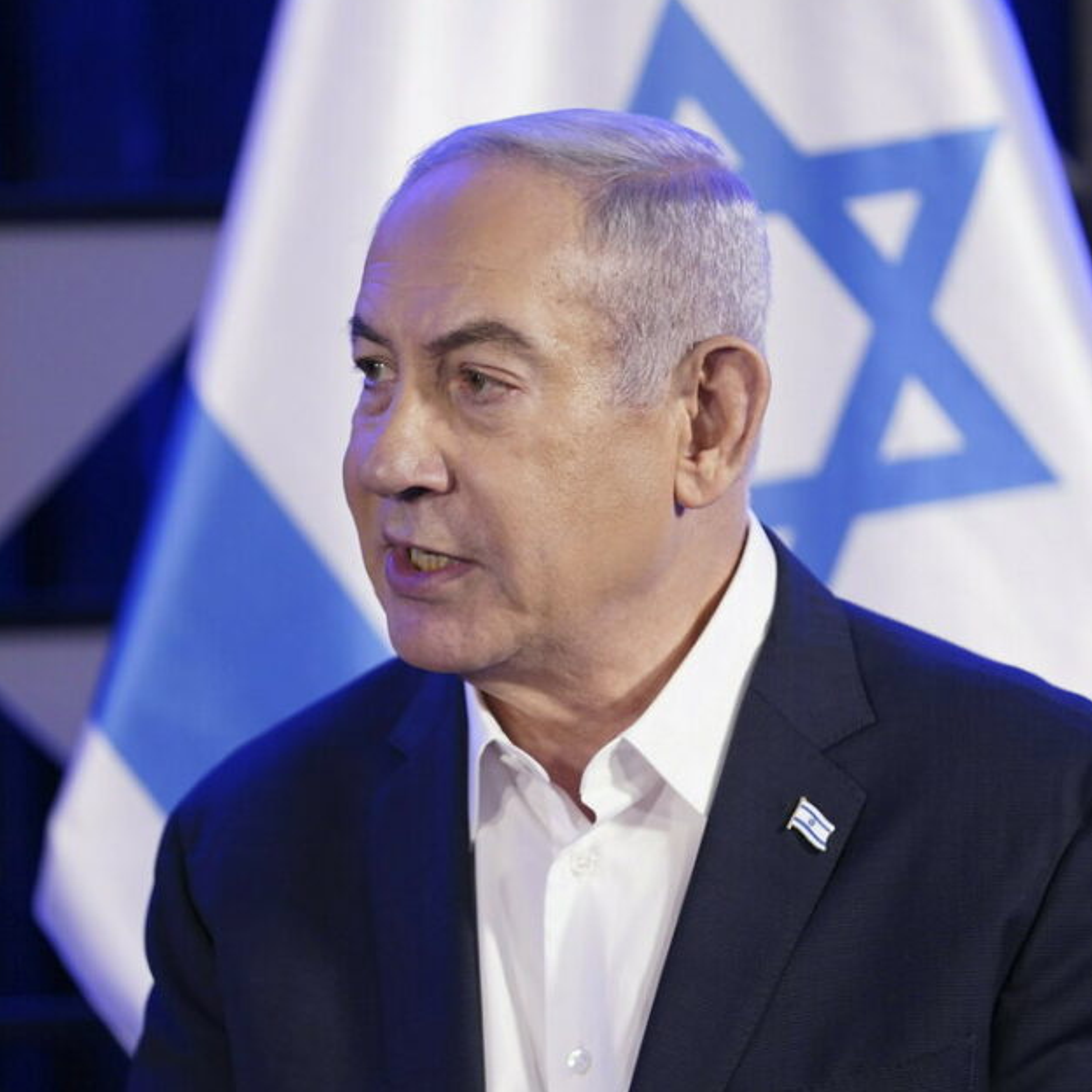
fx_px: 9958
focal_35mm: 279
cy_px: 588
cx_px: 530
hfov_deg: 6.3
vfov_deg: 6.3
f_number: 2.8
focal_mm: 200
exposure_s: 1/250
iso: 2000
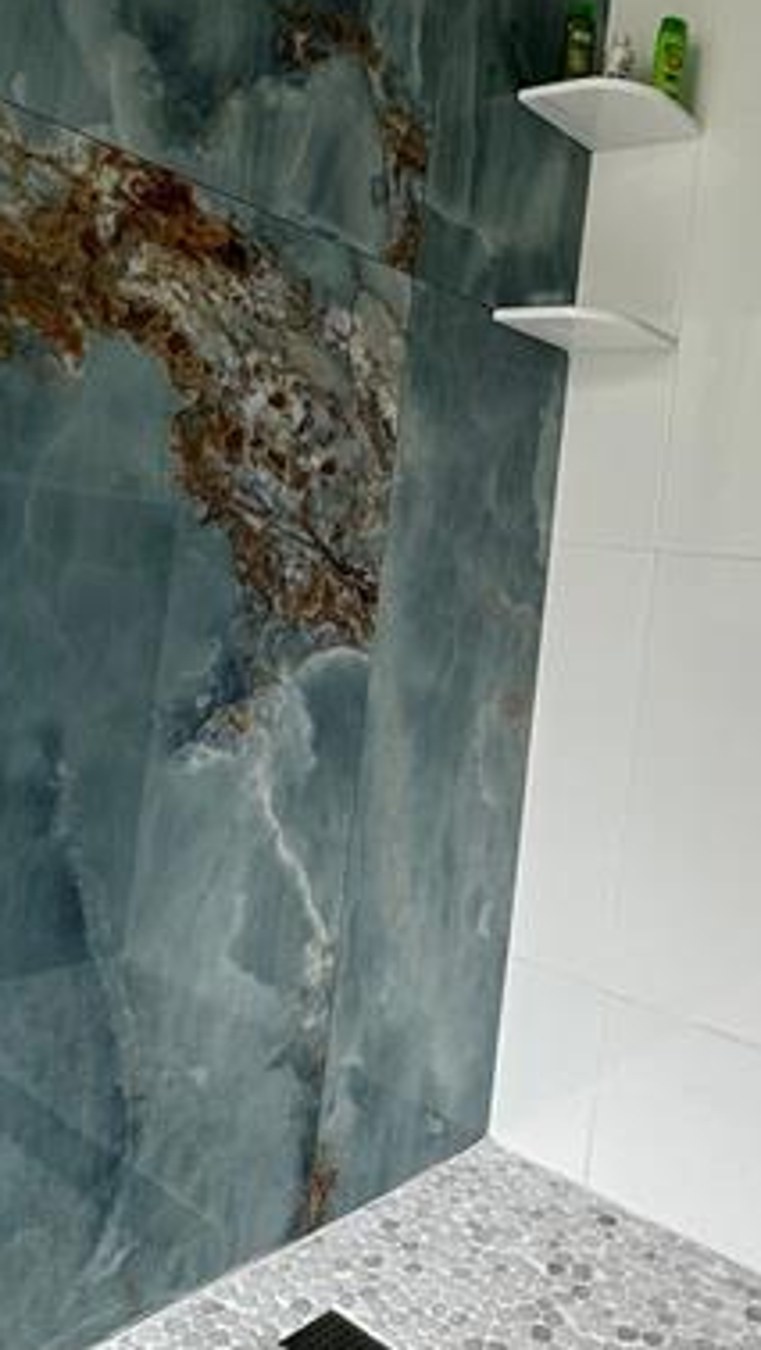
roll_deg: -6.1
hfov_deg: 37.2
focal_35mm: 31
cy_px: 529
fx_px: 1111
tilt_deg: +2.0
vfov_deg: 62.0
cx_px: 539
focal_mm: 2.22
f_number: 2.2
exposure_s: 1/99
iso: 64
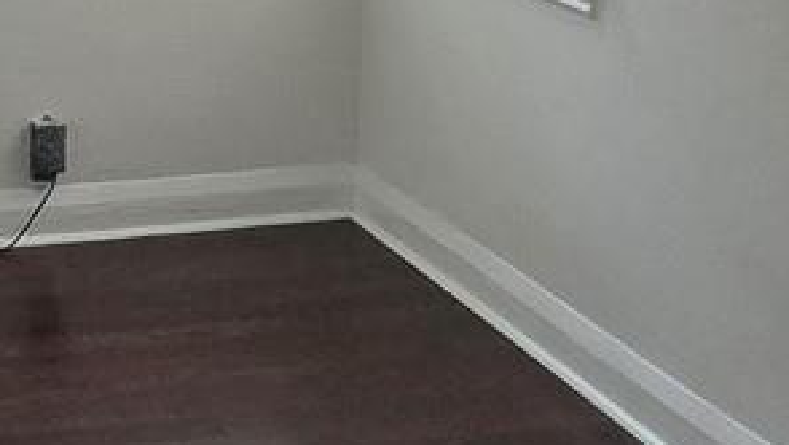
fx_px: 1612
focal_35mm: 77
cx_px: -3
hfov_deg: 26.1
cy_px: -118
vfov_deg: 15.1
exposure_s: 1/100
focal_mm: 1.7
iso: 200
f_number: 2.2
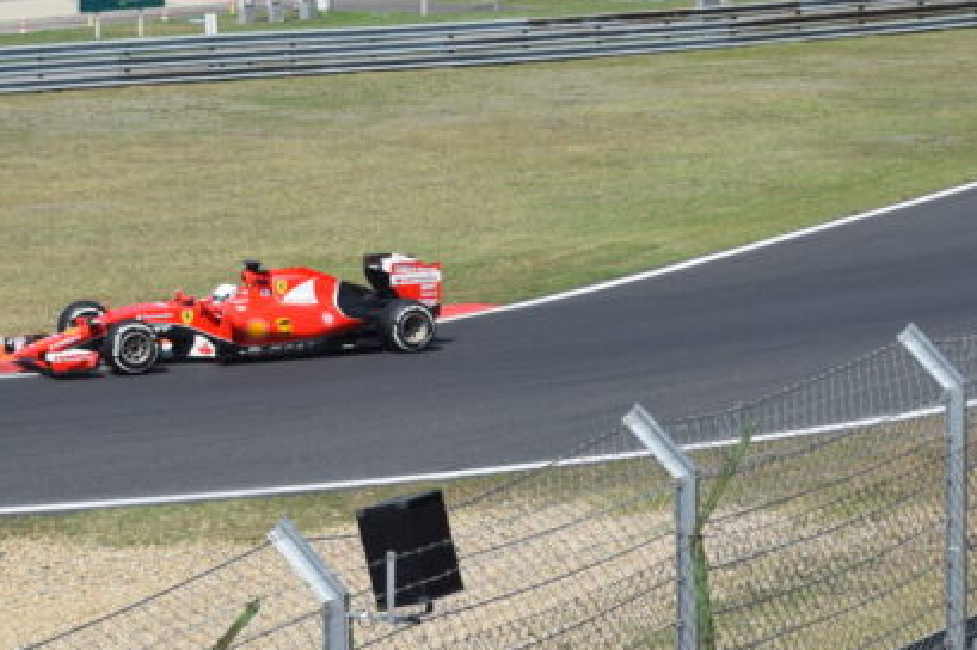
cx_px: 303
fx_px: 5098
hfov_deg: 10.9
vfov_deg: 7.3
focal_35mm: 188
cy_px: 317
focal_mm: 50
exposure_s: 1/2000
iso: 400
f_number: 7.1
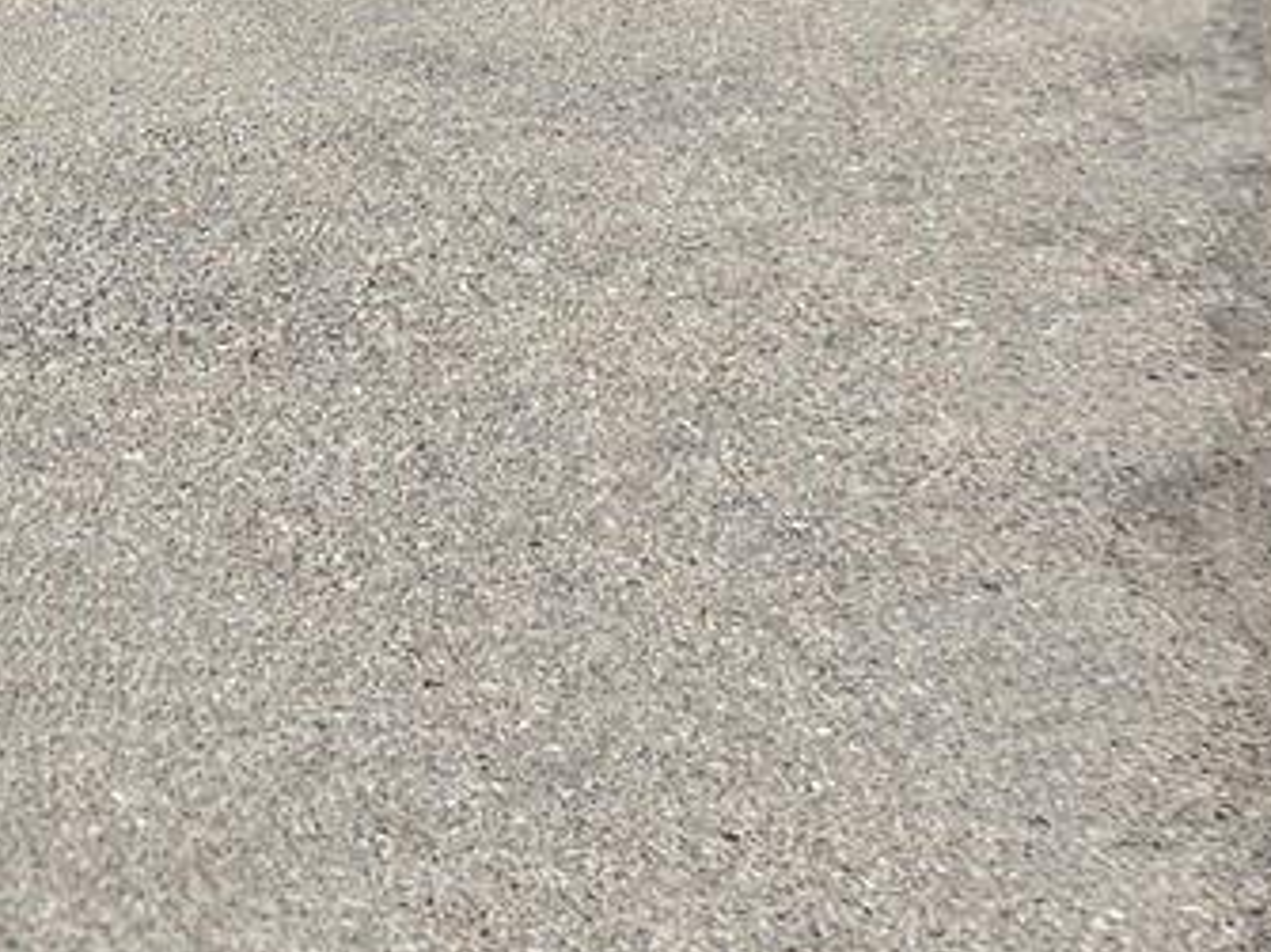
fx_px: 4037
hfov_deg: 13.7
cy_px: -918
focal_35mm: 110
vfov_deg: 12.0
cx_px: -1650
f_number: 1.7
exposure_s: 1/947
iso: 12
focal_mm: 6.3
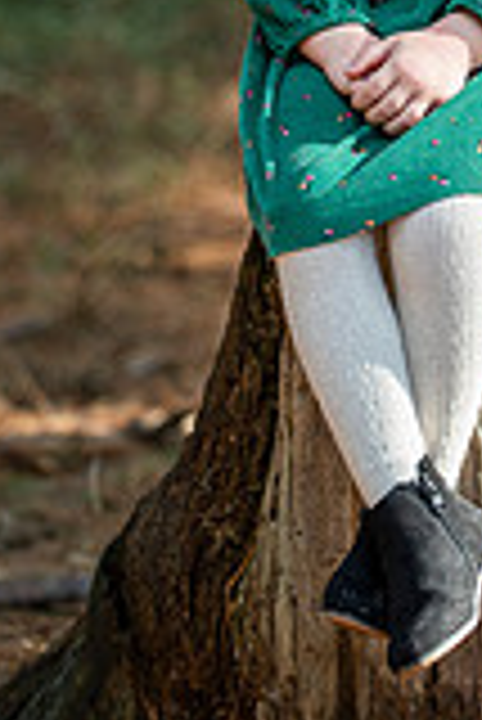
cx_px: 432
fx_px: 5911
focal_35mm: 295
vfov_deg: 6.9
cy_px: -63
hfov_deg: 4.7
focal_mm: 105
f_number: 2.8
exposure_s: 1/1000
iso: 400
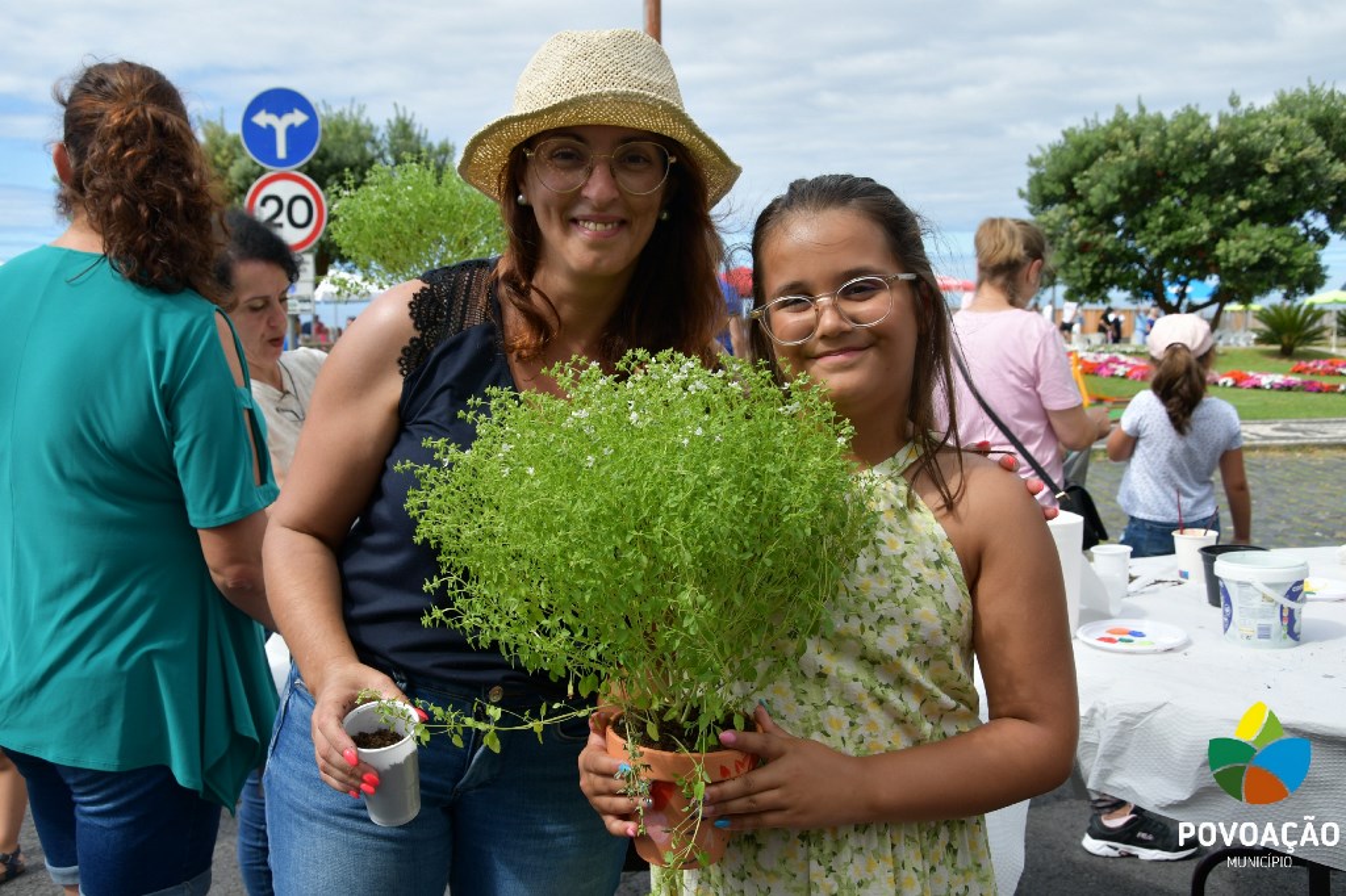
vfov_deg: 36.8
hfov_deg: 53.1
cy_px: 448
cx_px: 673
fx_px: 1345
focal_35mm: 36
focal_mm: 24
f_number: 8
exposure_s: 1/250
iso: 125
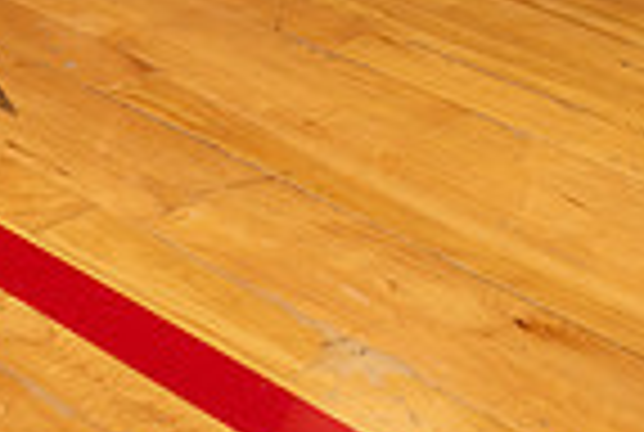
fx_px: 2814
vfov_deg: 8.2
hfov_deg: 13.0
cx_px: 540
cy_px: -540
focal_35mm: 157
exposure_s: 1/250
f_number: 7.1
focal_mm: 50
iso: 320
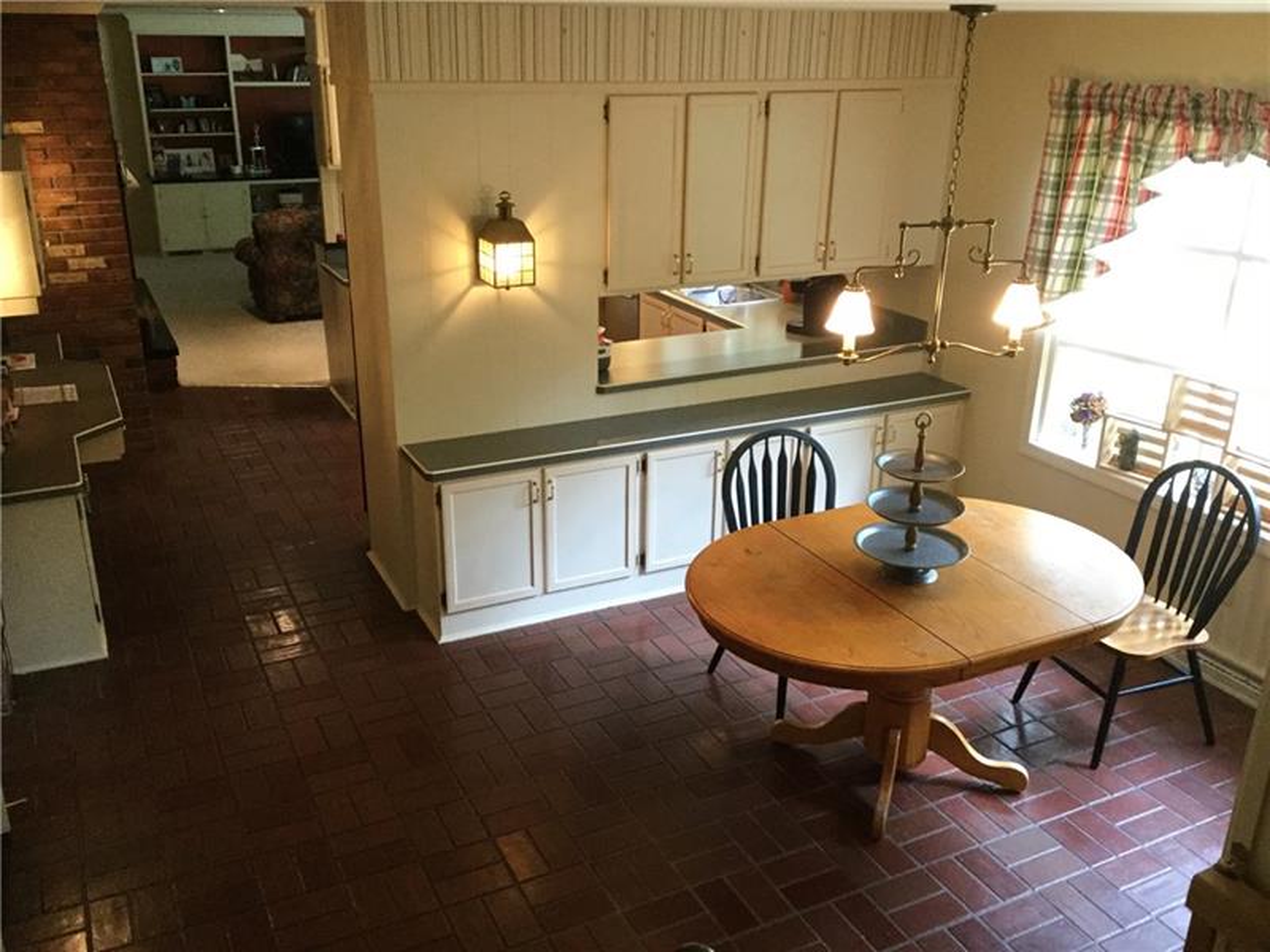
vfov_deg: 45.4
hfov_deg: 58.4
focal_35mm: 31
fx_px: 1137
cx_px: 635
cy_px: 476
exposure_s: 1/30
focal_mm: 3.3
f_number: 2.4
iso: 160
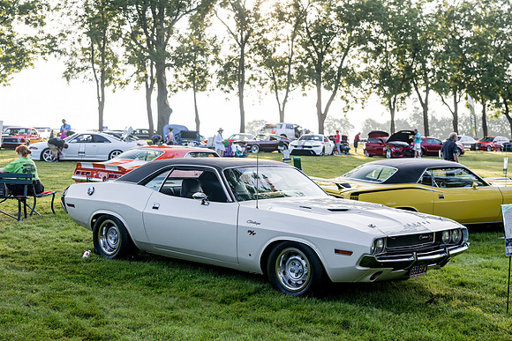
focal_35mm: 56
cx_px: 227
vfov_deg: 24.4
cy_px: 151
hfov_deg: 35.8
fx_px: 791
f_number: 4
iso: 250
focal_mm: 50
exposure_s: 1/100
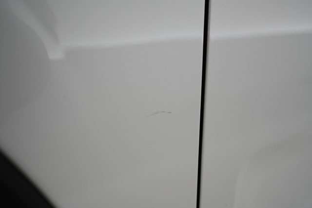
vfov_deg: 49.5
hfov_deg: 69.4
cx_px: 156
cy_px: 104
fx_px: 225
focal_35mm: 26
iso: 800
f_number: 4.5
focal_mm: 26
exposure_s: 1/100
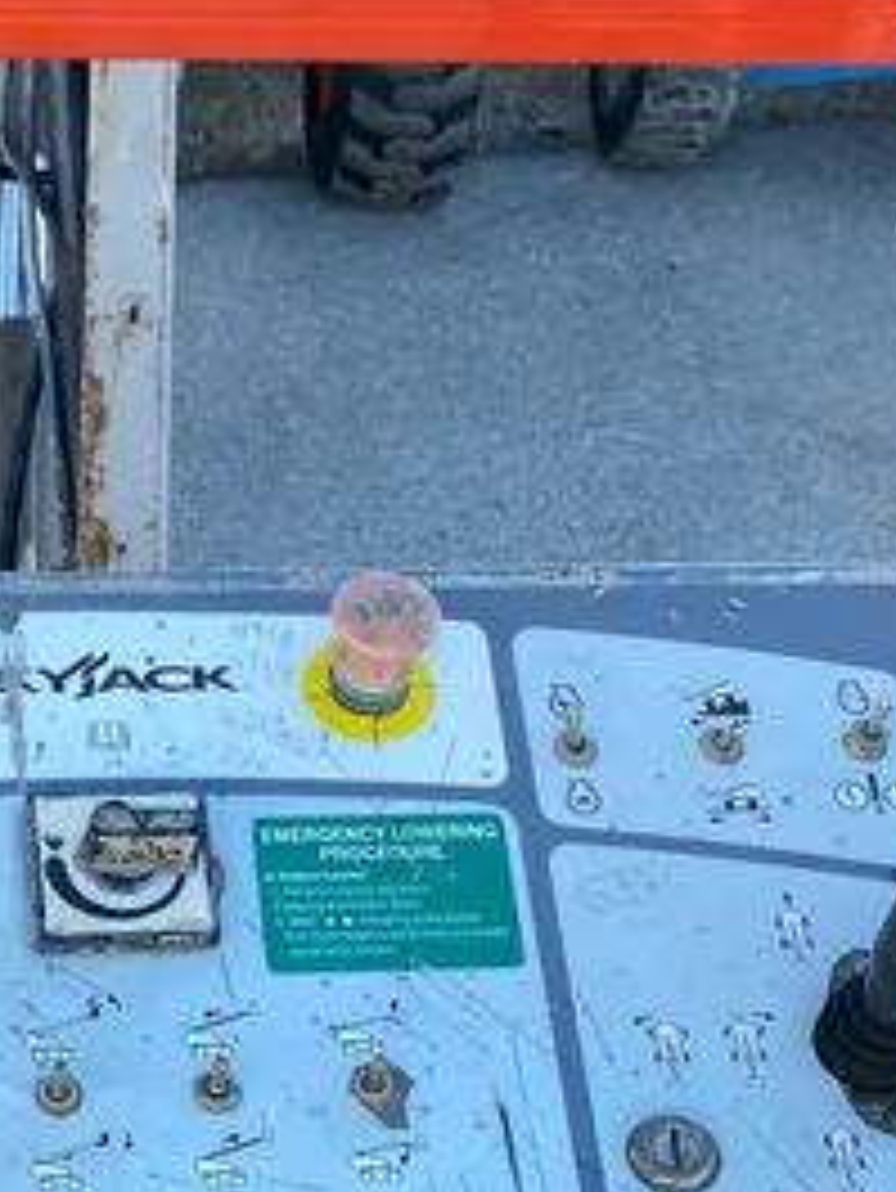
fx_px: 2483
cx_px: 41
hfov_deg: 19.9
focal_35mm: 72
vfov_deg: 25.6
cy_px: 1203
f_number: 1.8
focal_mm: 4.25
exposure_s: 1/508
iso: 32
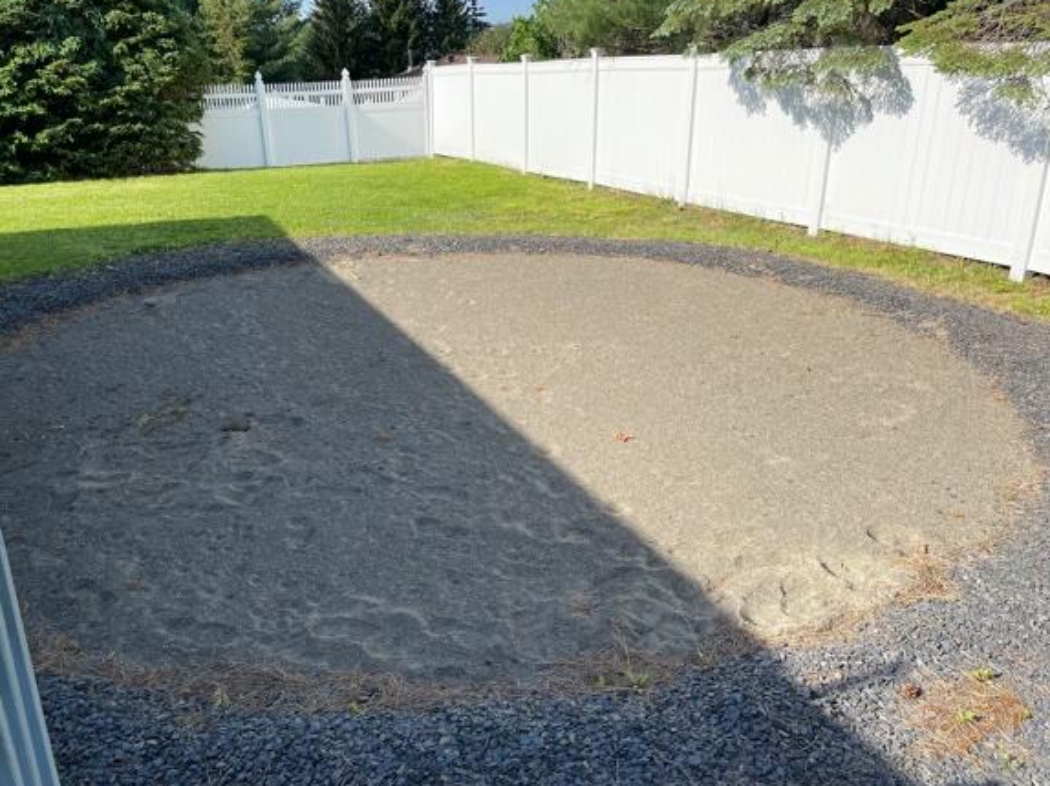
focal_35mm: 29
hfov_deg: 61.5
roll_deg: +1.2
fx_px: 879
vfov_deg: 48.2
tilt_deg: -23.2
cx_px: 466
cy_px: 413
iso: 32
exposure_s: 1/1821
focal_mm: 5.1
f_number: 1.6
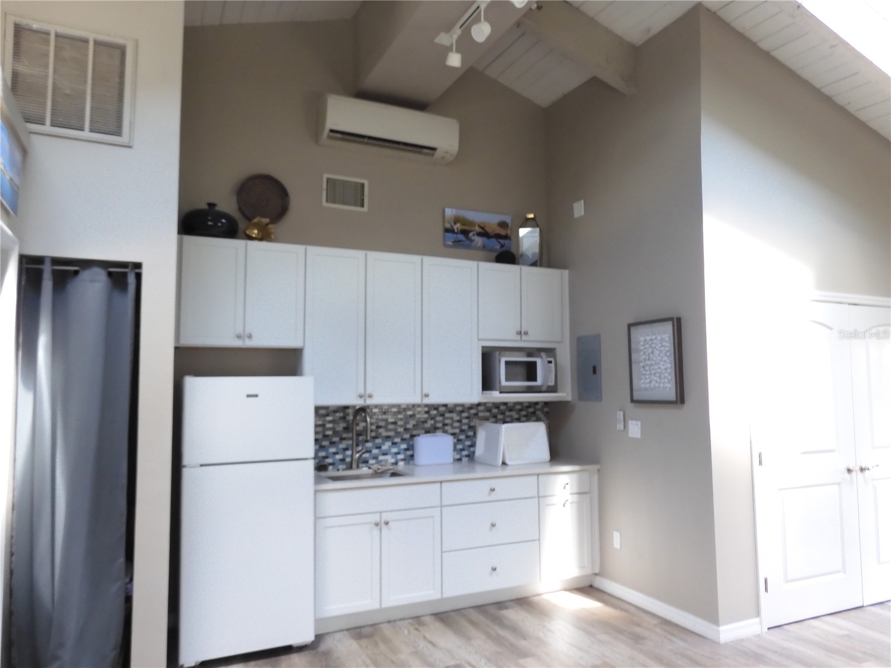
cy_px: 334
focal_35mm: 24
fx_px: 618
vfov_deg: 56.8
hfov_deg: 71.6
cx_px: 446
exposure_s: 1/30
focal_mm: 4.3
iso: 280
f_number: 3.4
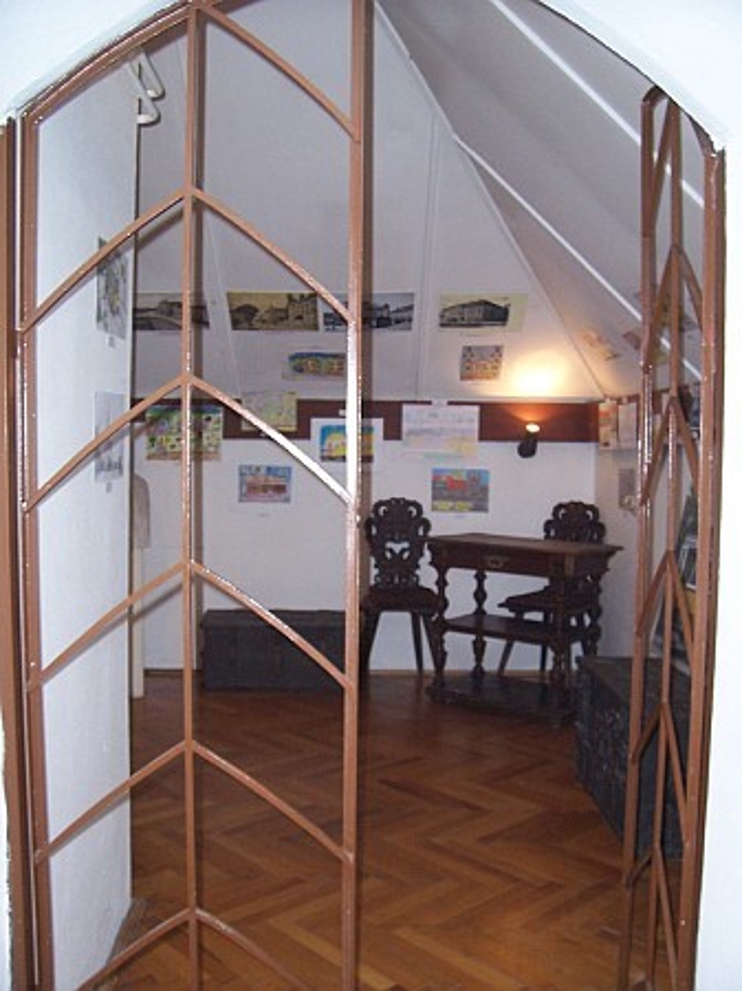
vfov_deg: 54.0
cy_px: 496
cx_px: 371
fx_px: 973
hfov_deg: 41.8
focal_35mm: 34
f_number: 2.7
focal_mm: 5.6
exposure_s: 1/60
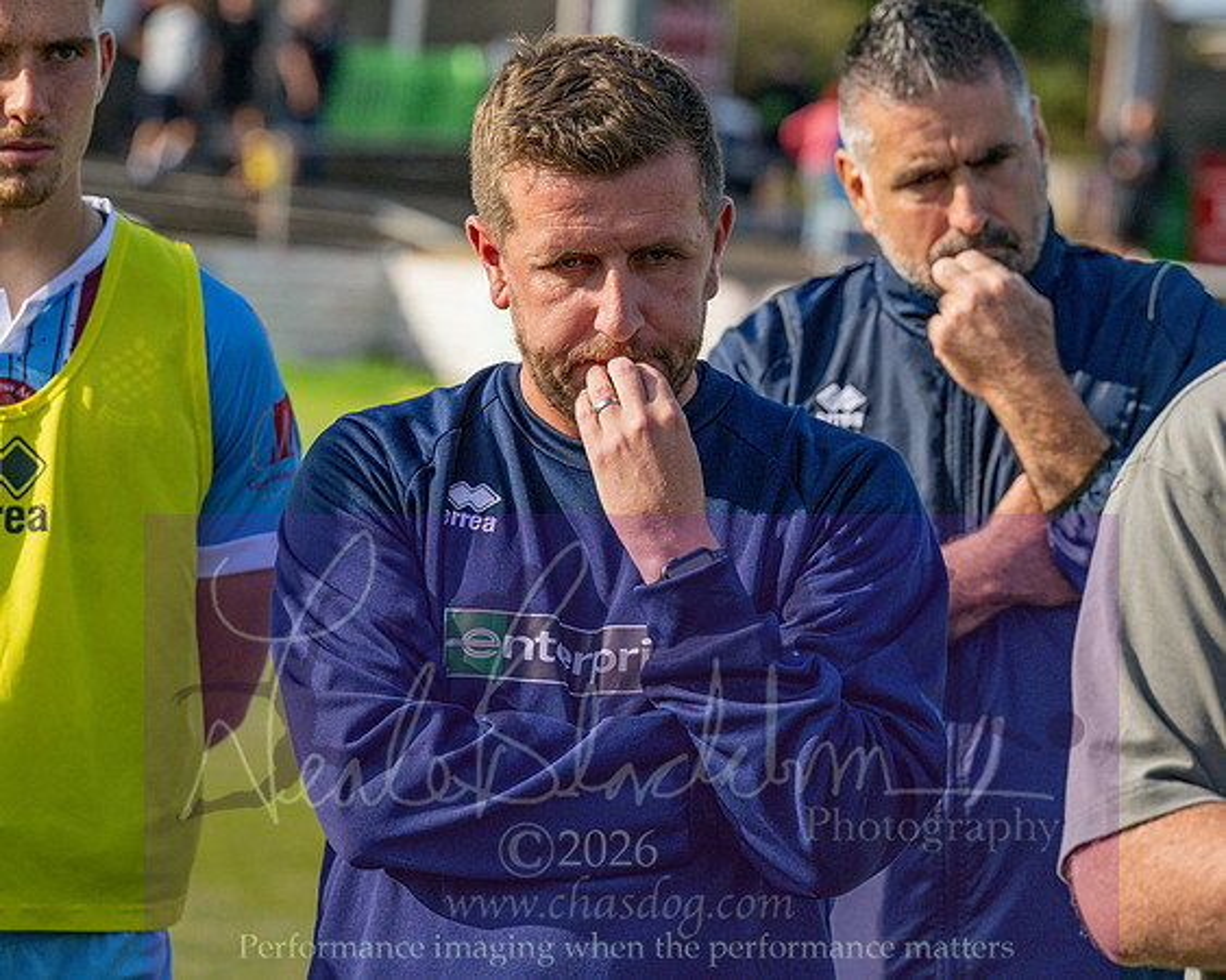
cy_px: 505
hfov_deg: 12.3
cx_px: 518
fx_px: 5670
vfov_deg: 9.9
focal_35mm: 156
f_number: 4
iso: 400
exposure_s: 1/4000
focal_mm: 105
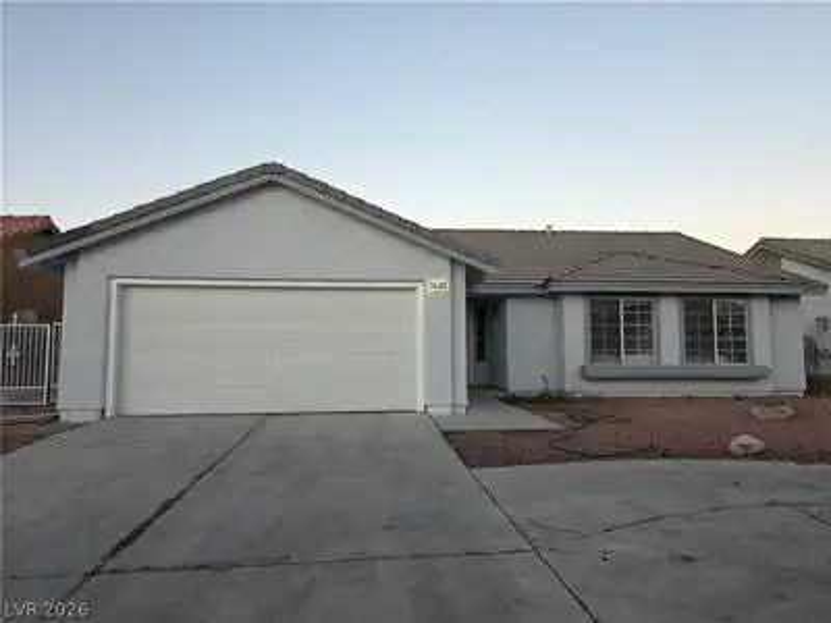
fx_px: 552
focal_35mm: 23
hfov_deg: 73.9
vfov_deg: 58.9
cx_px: 416
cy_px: 312
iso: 50
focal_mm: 6.3
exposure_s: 1/180
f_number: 1.7
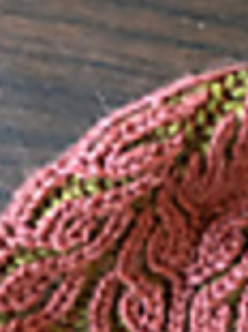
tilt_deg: -82.7
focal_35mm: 120
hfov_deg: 11.4
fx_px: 1148
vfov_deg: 16.3
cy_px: 263
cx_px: 447
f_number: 2.2
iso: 200
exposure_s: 1/15
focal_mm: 4.15
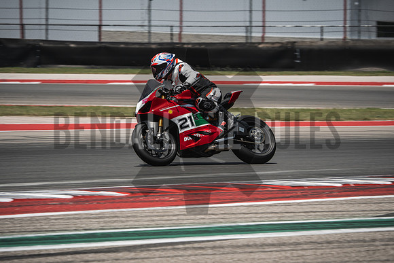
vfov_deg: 4.6
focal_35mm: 300
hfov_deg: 6.9
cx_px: 197
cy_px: 132
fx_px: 3284
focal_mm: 200
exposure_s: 1/400
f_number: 8
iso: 160
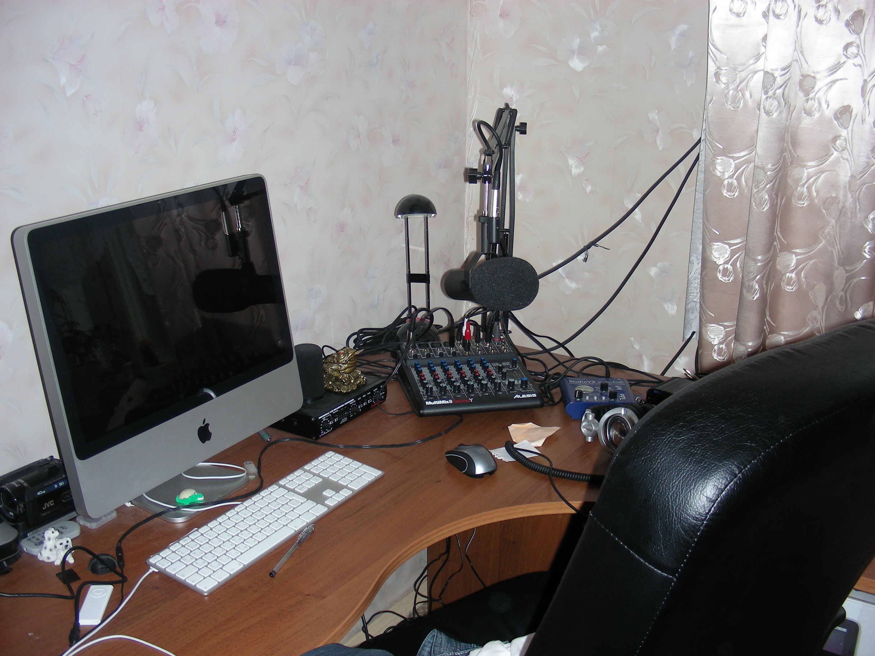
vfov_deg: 37.7
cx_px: 438
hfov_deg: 49.0
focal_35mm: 38
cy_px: 328
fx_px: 961
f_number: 3.5
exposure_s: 1/60
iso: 81
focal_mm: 6.3
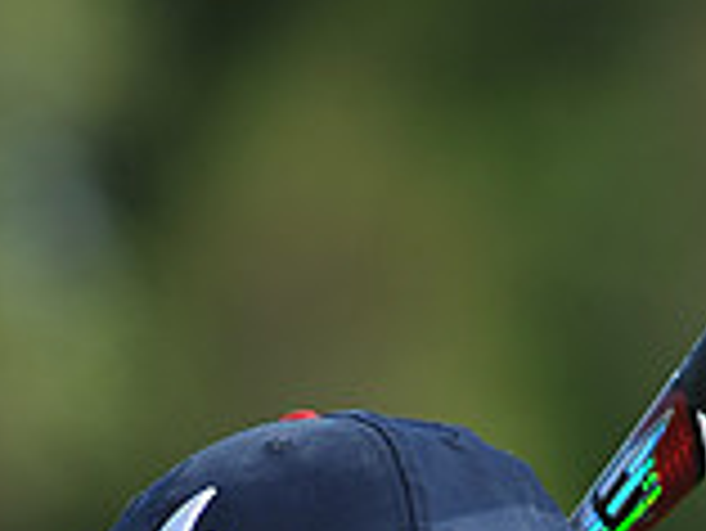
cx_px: 427
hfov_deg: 2.8
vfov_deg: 2.1
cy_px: 927
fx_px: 14492
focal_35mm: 710
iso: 200
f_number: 4.5
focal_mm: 200
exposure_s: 1/1000
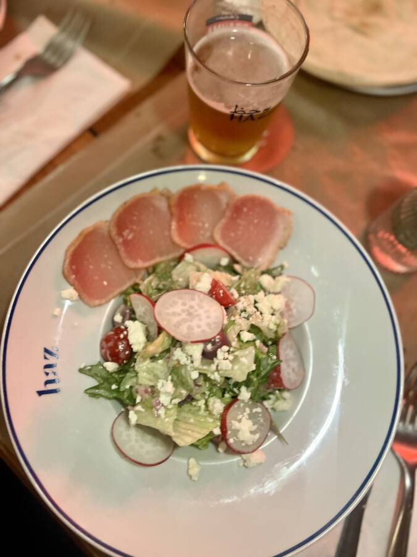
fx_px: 418
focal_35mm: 26
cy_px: 278
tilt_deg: -75.6
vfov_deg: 67.3
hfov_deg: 53.1
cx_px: 208
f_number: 1.5
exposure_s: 1/40
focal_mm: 5.7
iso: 500
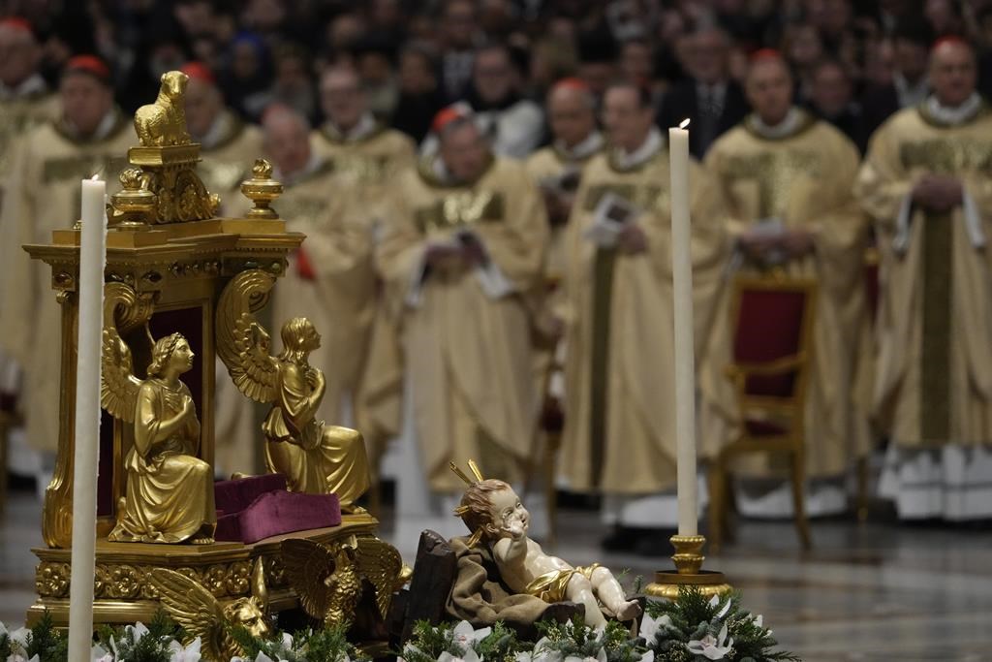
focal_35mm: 335
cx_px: 496
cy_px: 331
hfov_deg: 6.2
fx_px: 9232
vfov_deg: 4.1
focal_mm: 335
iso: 6400
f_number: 6.3
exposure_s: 1/640
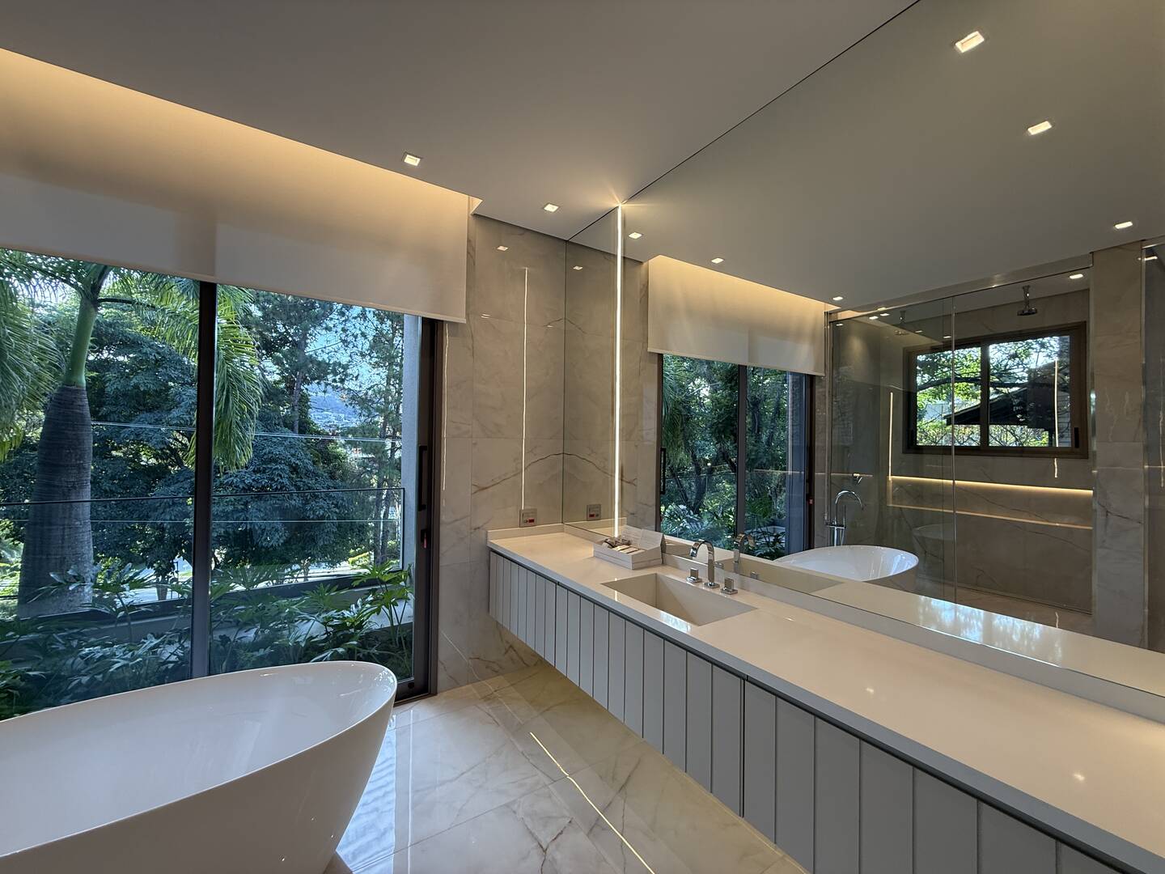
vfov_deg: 85.7
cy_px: 437
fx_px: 471
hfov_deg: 102.1
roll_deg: -1.1
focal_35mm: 14
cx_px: 582
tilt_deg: +0.6
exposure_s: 1/121
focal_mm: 2.22
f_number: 2.2
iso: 80
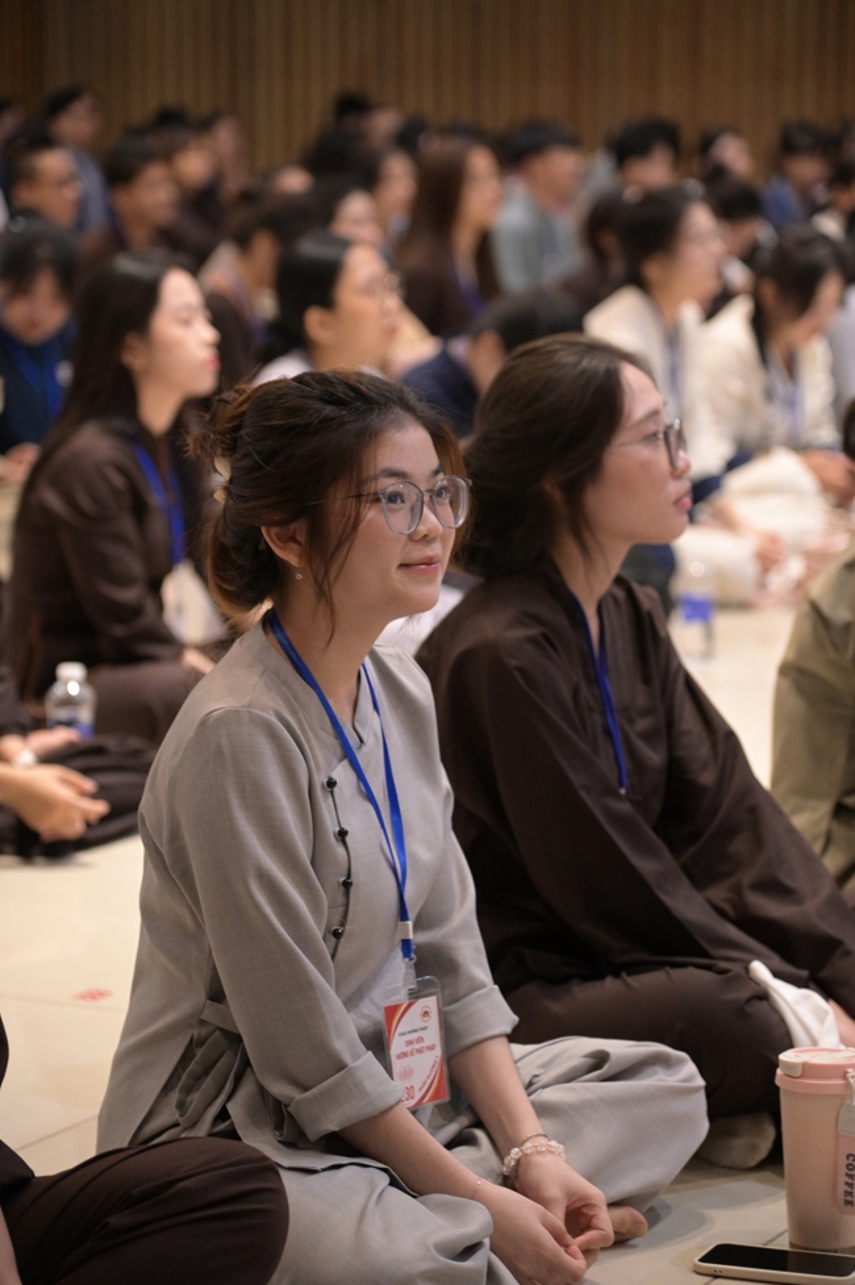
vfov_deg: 17.1
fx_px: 4281
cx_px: 428
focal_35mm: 120
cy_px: 642
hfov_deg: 11.4
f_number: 4
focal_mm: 120
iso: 3200
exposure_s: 1/125
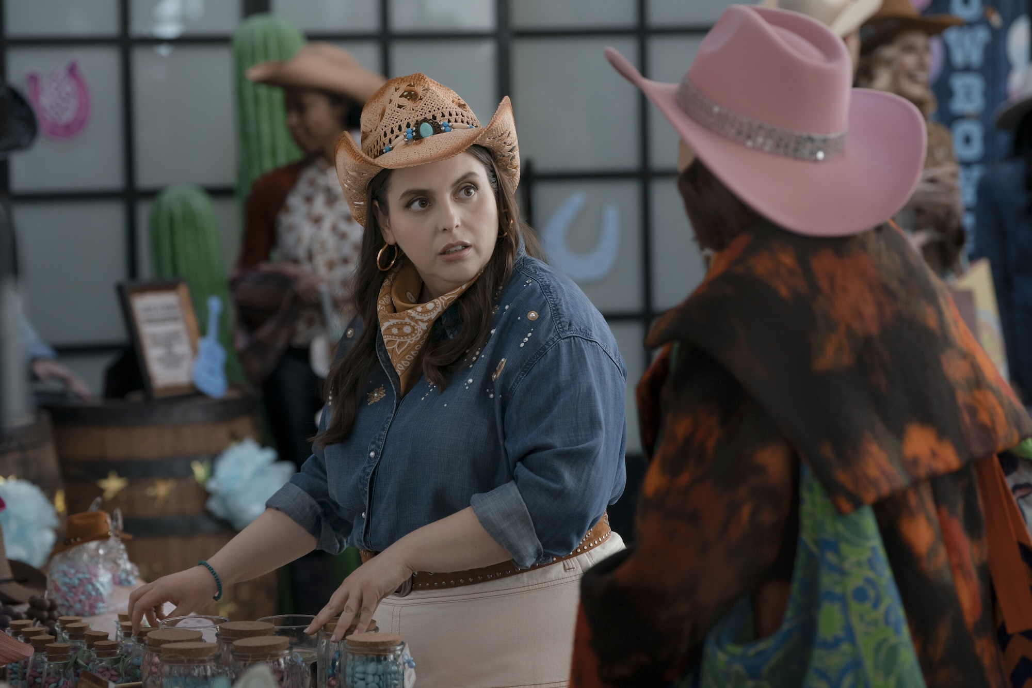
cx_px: 516
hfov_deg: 18.9
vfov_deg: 12.7
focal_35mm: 108
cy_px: 344
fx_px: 3096
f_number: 3.5
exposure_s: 1/250
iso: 800
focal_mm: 108
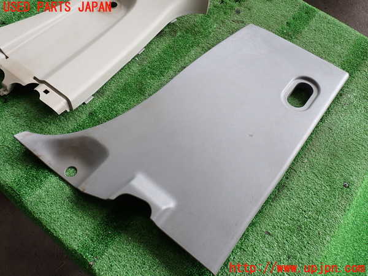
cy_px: 138
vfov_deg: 49.7
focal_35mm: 28
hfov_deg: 63.4
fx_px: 298
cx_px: 184
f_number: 3.2
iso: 100
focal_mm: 5.05
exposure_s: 1/100
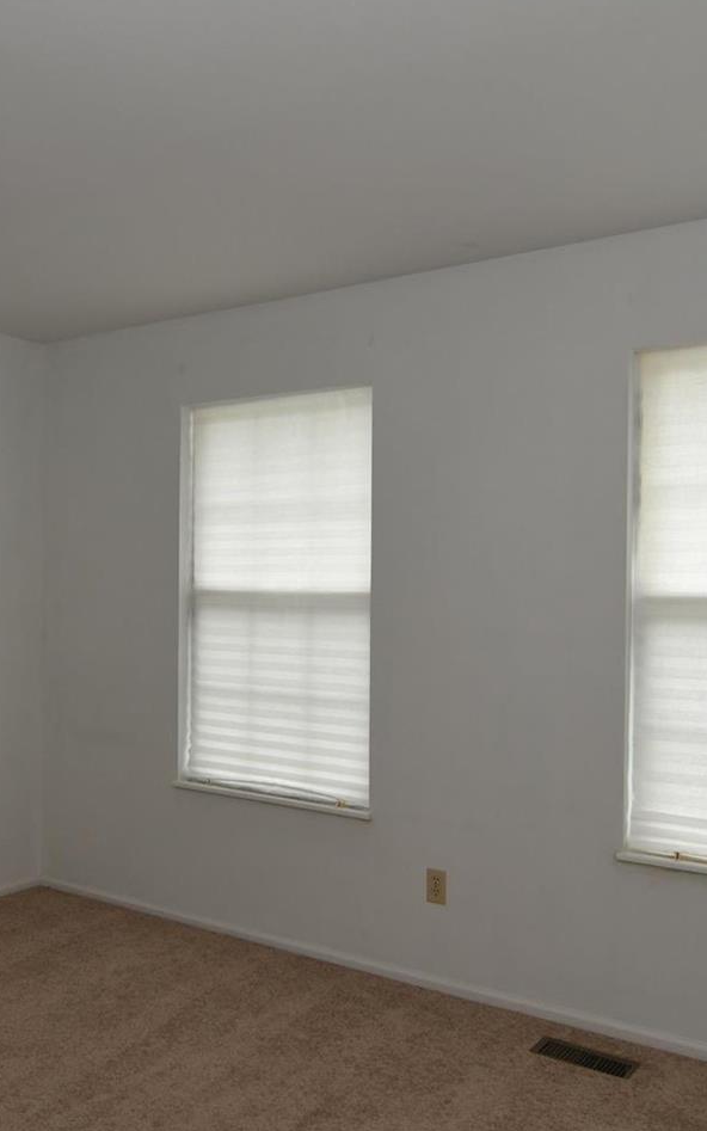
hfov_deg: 40.3
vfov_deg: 61.2
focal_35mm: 31
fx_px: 956
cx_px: 259
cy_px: 585
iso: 640
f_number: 5.6
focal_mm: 12
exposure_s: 1/60
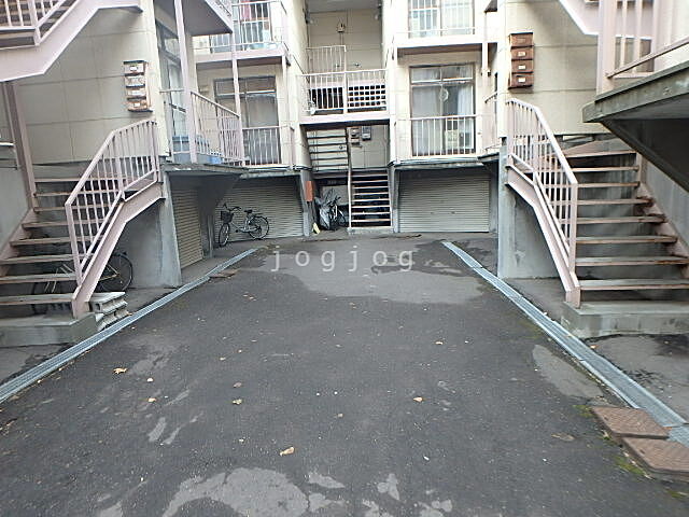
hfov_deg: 79.0
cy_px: 258
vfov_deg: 63.4
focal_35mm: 21
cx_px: 344
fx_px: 418
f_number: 3.5
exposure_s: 1/50
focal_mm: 3.7
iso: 200
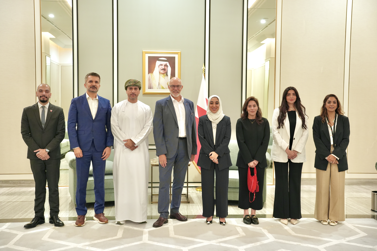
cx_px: 188
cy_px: 126
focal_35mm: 38
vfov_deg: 35.1
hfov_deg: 50.7
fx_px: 398
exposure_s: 1/100
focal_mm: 38
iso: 2500
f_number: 3.2
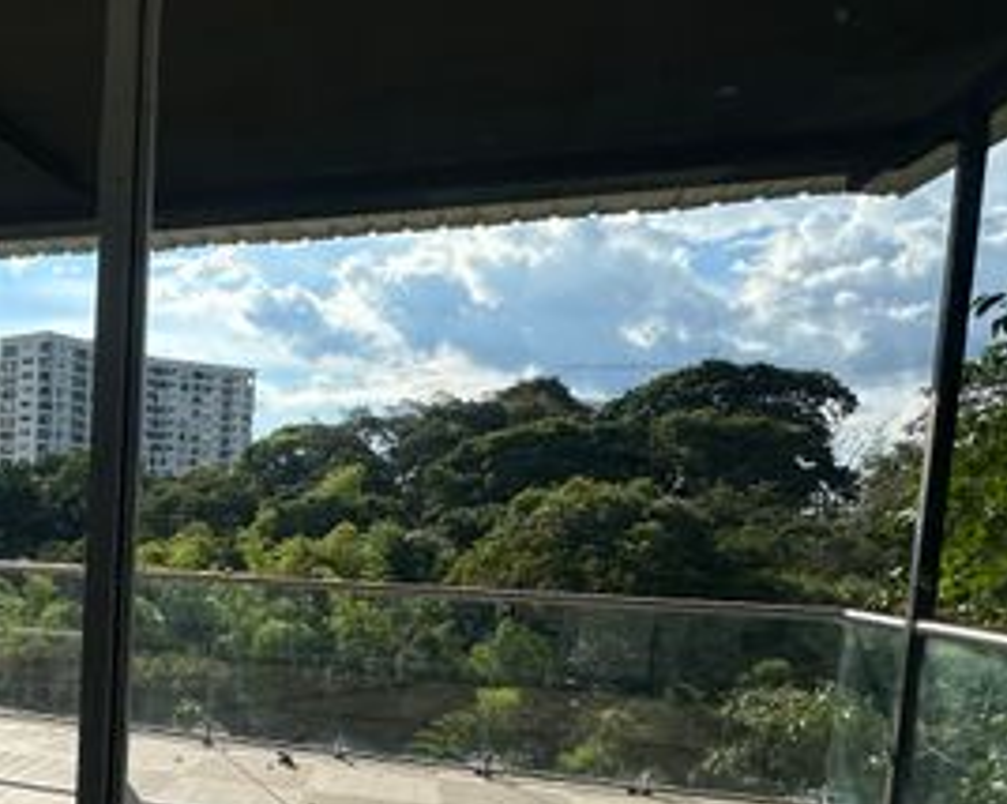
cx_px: 43
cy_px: 635
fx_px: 1013
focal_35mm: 34
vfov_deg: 41.6
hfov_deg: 46.0
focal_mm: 2.22
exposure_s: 1/3610
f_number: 2.2
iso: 50
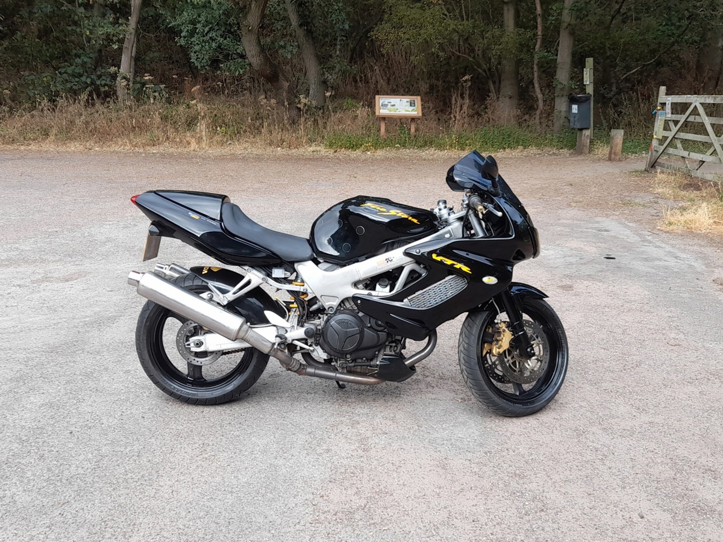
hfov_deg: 69.4
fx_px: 522
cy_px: 271
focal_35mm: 25
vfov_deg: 54.9
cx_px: 362
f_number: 2
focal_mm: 4.6
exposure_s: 1/120
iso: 20
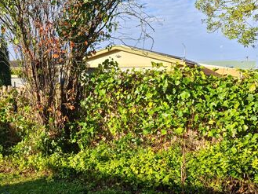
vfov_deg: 34.7
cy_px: 137
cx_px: 70
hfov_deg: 44.5
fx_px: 306
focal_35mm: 41
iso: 25
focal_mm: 5.9
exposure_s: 1/285
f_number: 2
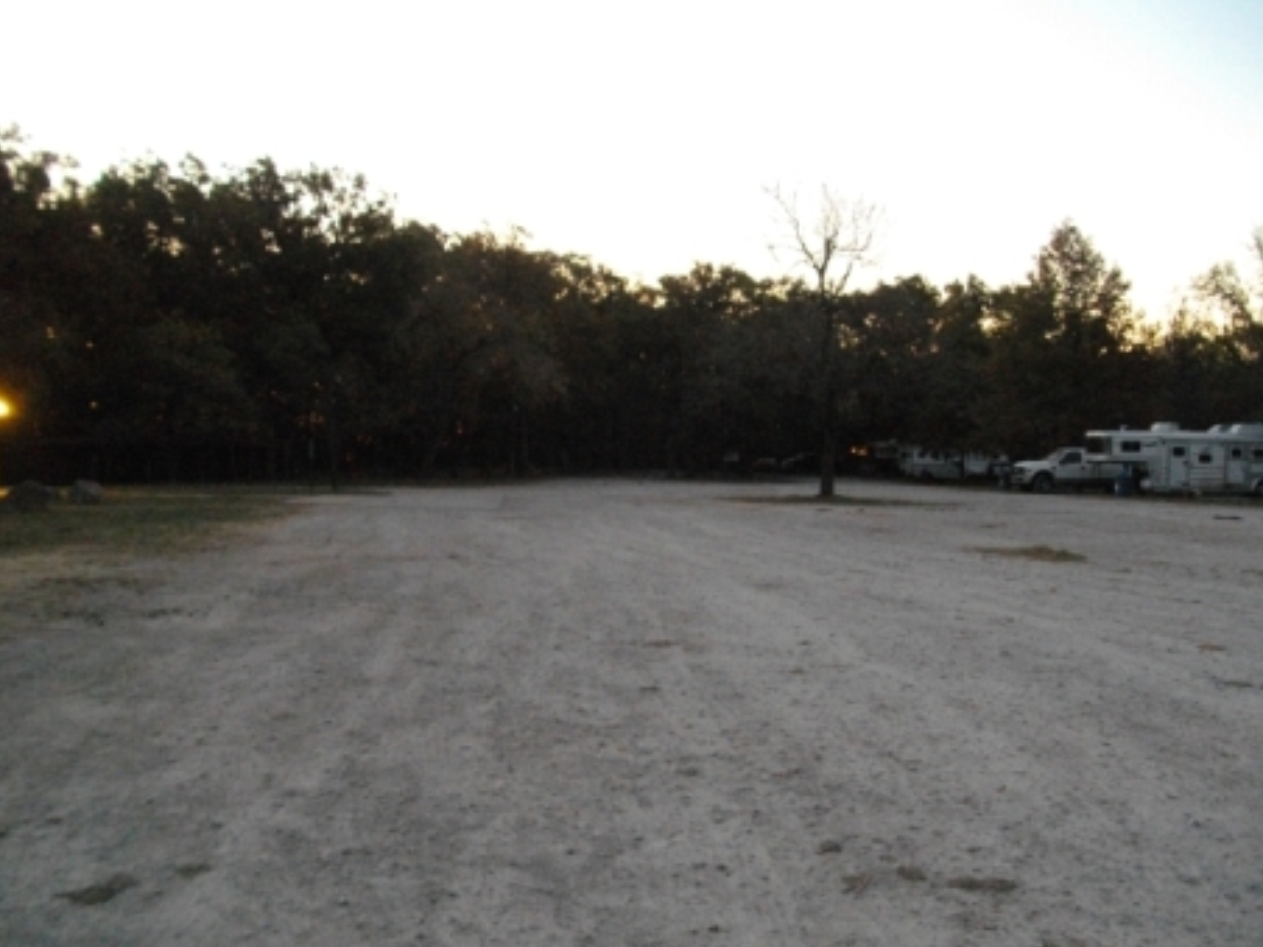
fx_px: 1241
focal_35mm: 34
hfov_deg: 53.9
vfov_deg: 41.8
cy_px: 469
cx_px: 604
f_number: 2.9
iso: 800
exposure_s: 1/6
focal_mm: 5.7
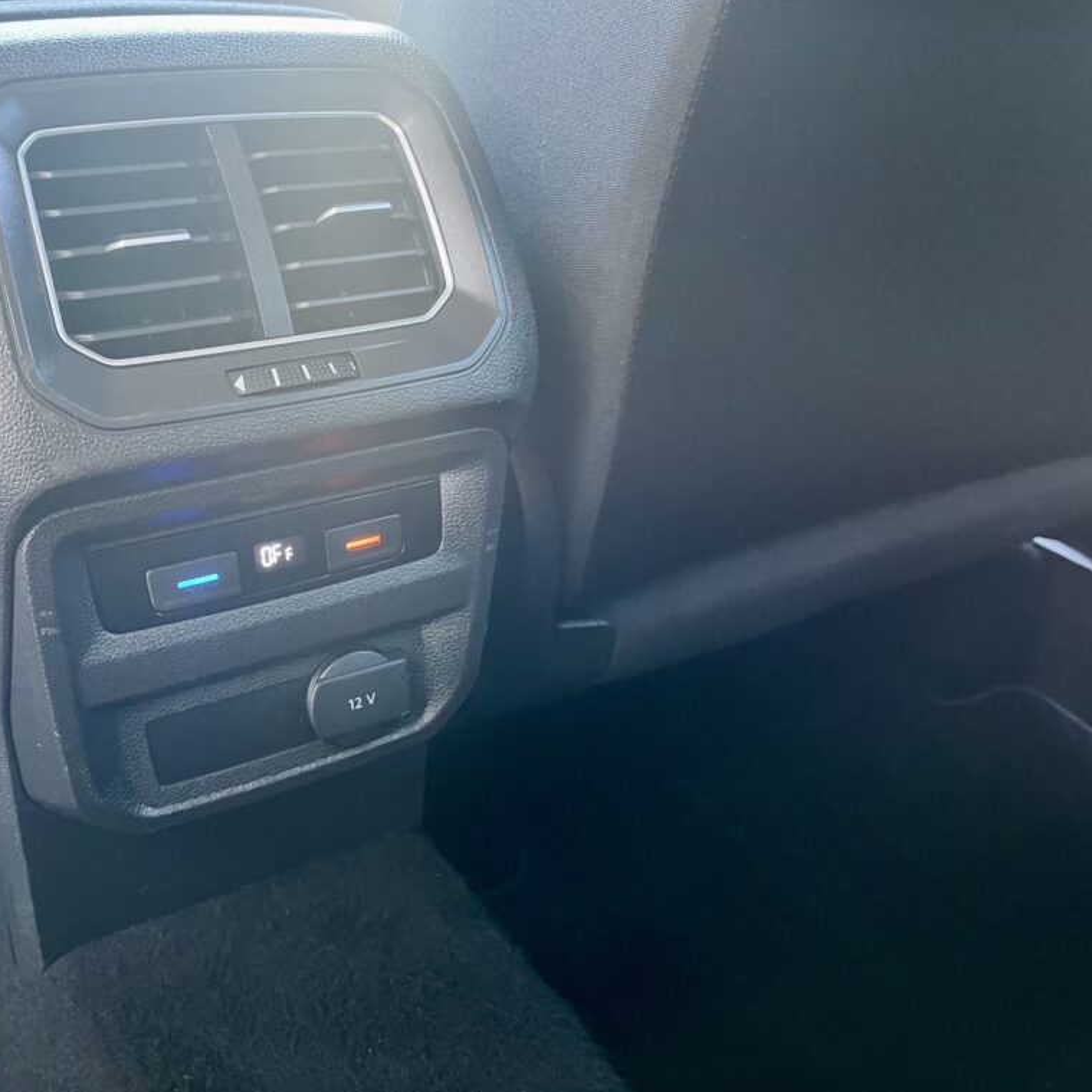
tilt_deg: -30.2
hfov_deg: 51.7
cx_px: 378
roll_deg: -1.3
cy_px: 550
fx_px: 1106
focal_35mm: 31
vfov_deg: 52.5
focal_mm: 5.1
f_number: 1.6
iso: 250
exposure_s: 1/60
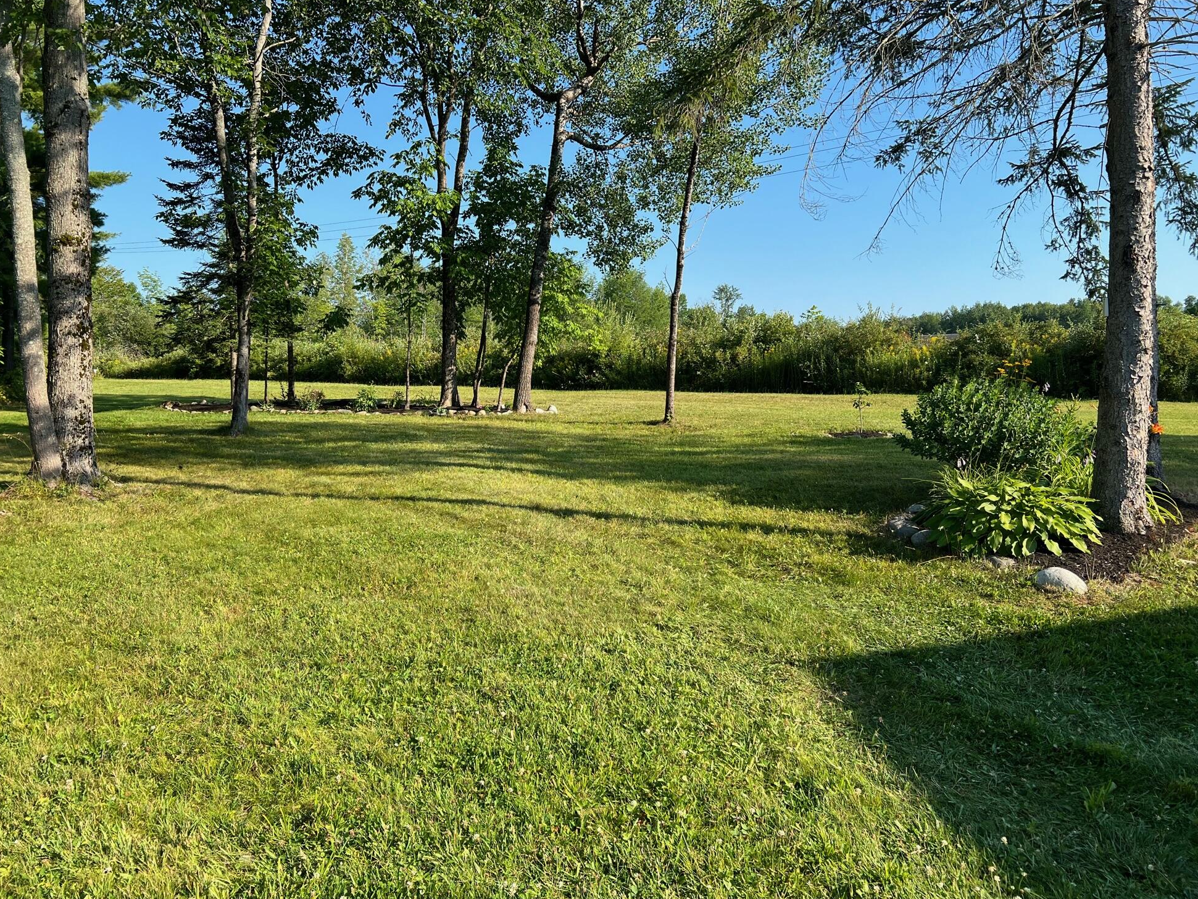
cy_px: 441
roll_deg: +0.9
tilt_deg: -3.3
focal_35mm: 27
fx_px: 934
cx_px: 586
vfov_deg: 51.4
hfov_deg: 65.3
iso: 50
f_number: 1.5
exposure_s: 1/1808
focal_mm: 5.7
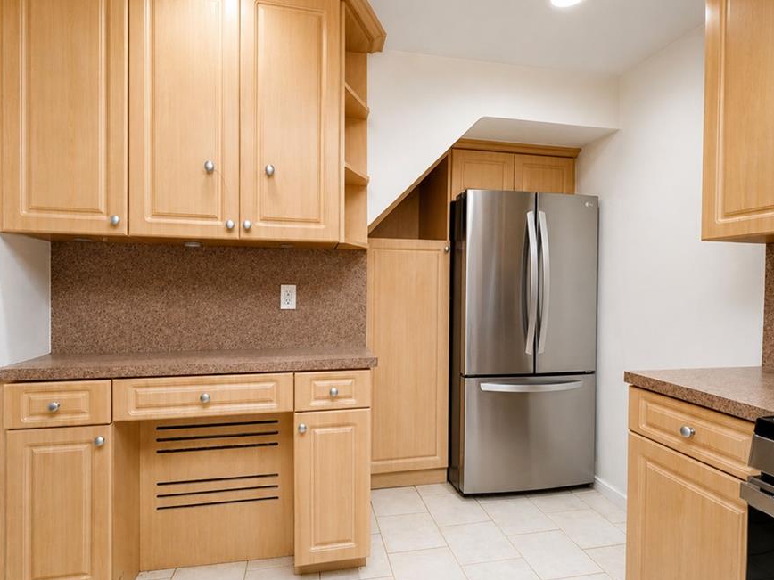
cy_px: 290
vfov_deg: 74.7
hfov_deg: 91.0
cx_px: 381
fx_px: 380
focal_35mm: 17
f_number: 8
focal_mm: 10
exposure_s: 1/60
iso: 1600
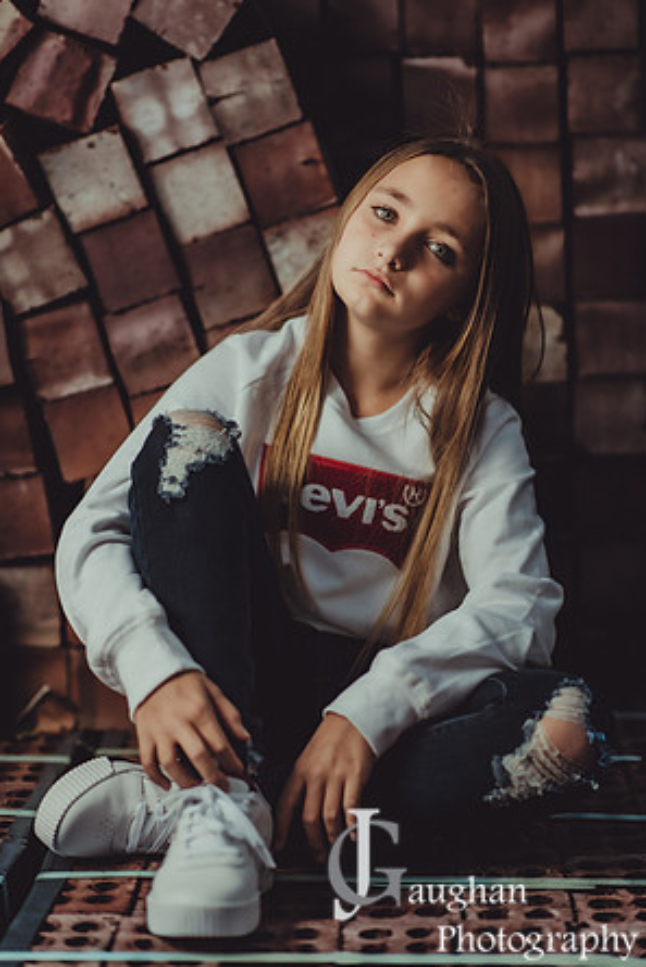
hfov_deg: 15.9
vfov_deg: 23.6
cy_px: 482
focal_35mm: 86
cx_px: 324
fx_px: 2313
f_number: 2
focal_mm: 85
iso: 160
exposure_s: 1/200
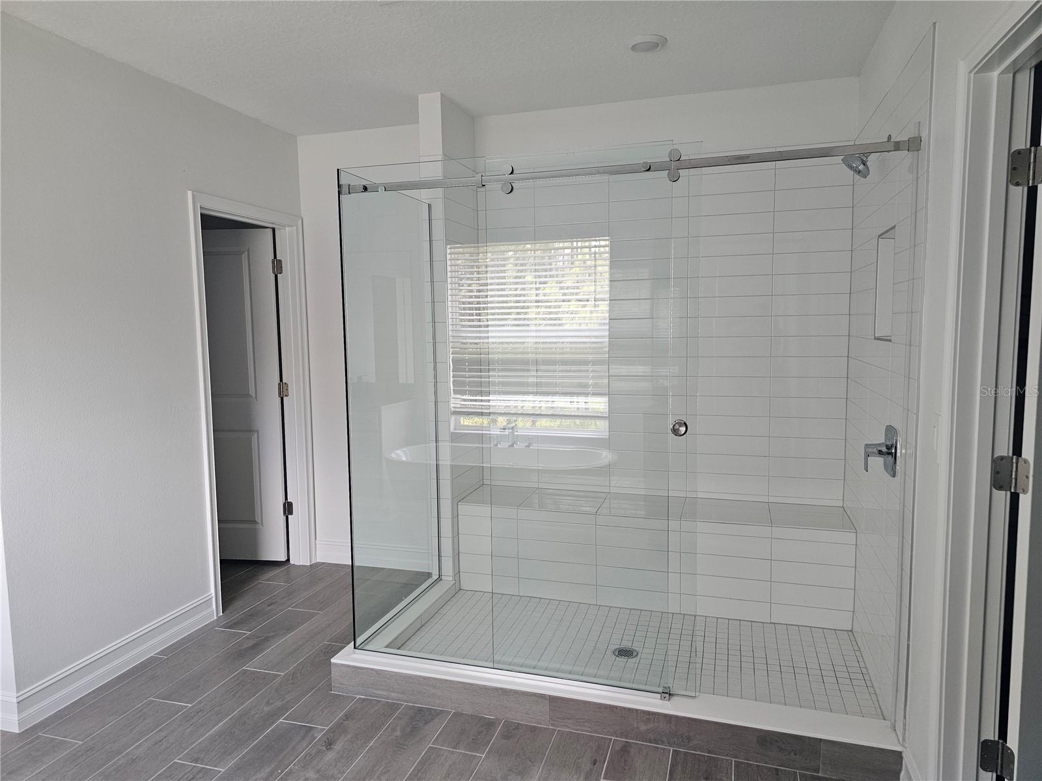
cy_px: 390
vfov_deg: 58.9
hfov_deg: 73.9
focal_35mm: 23
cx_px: 521
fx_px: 692
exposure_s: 1/120
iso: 250
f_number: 1.7
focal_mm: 6.3
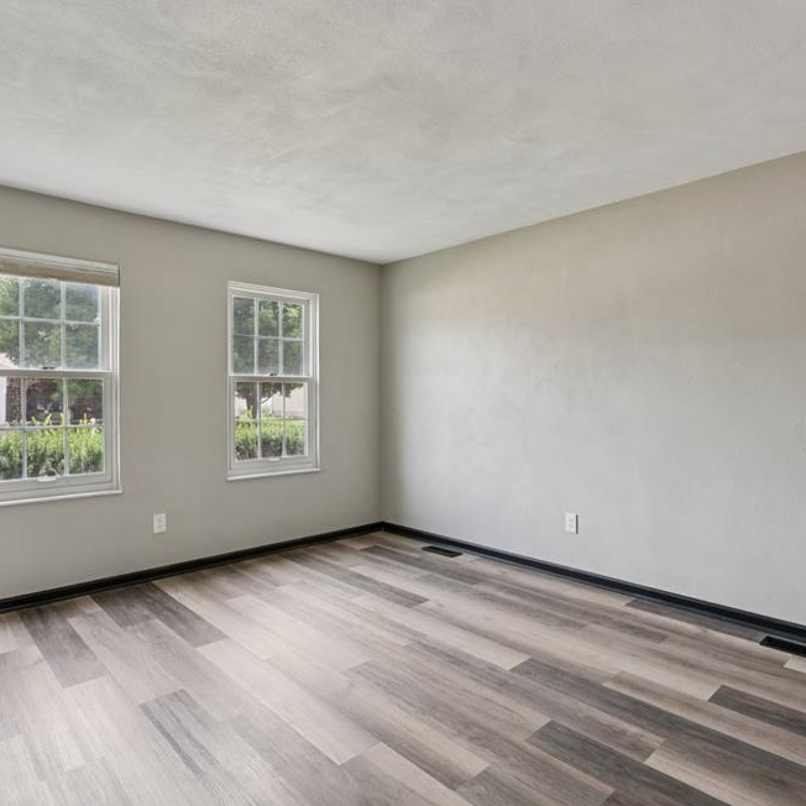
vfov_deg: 72.0
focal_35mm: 21
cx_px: 431
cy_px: 402
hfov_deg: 71.9
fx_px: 555
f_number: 13
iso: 320
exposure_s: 1/6
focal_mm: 15.8
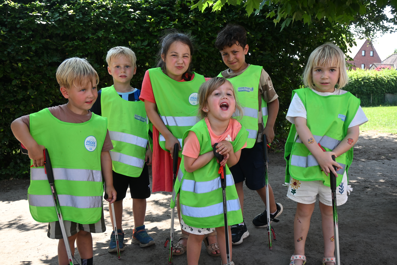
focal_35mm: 33
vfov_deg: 40.0
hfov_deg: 57.2
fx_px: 364
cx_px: 198
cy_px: 132
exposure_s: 1/250
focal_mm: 22
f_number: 4.5
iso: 200
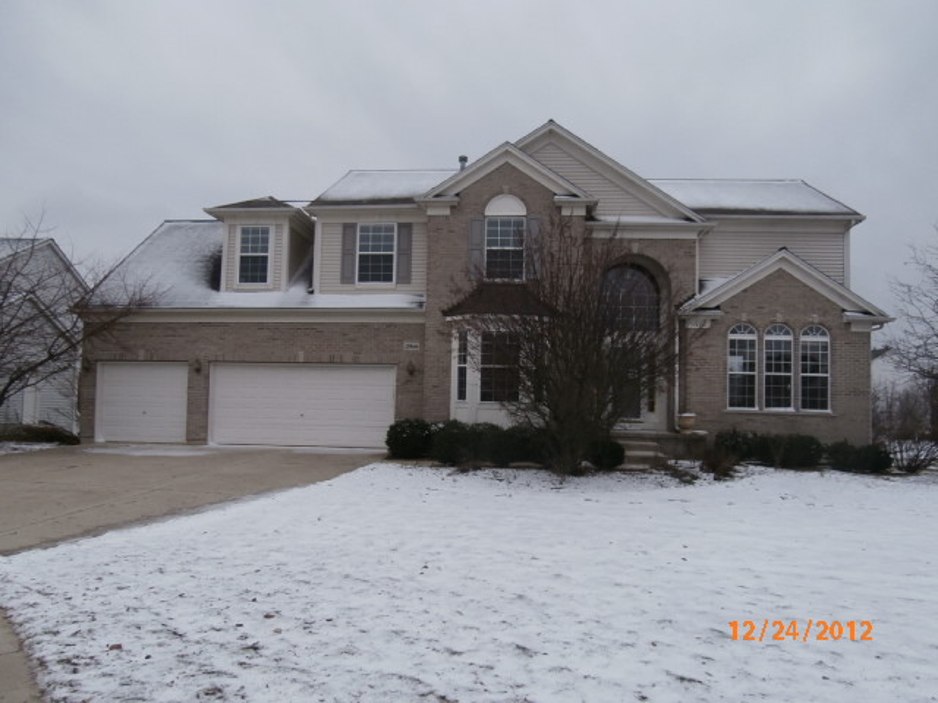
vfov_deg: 56.8
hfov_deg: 71.6
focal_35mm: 24
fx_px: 650
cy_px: 352
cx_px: 469
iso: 100
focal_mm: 4.2
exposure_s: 1/500
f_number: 3
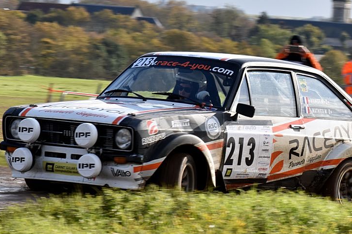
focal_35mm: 423
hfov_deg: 4.9
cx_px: 194
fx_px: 4136
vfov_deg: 3.3
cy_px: 107
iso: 400
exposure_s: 1/125
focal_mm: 170
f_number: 20
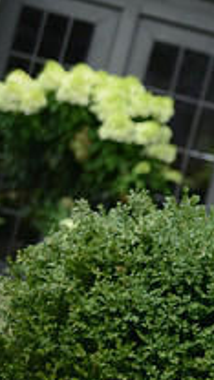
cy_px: 220
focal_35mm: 251
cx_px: 516
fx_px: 2532
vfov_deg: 8.6
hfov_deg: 4.7
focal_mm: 86
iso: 500
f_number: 3.2
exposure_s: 1/1600
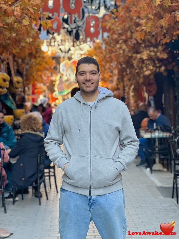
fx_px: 531
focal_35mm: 77
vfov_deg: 25.3
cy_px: 120
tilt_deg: -0.6
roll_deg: +0.7
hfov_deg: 19.1
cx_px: 90
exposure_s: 1/91
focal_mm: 9
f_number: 2.8
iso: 250
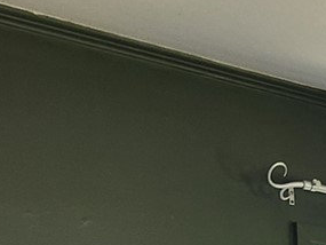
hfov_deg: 11.2
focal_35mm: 165
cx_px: 568
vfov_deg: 7.8
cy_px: 729
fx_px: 1555
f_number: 1.8
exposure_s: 1/120
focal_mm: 5.4
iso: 160
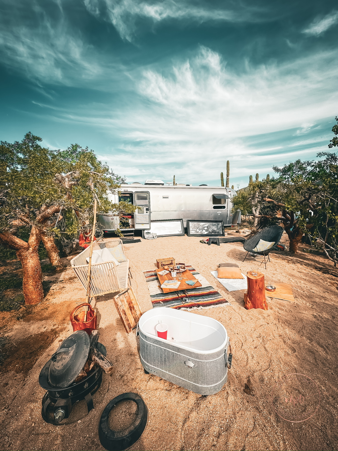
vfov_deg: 102.1
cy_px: 226
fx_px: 182
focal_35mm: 14
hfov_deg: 85.7
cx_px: 169
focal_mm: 2.22
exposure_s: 1/2700
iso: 50
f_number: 2.2
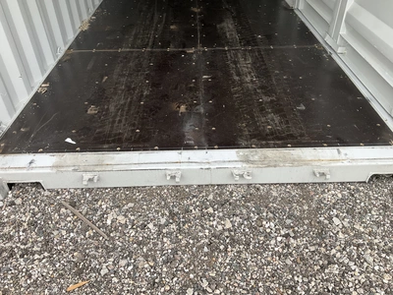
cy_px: 148
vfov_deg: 48.2
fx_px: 329
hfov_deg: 61.7
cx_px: 196
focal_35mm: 29
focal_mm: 3
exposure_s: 1/122
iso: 32
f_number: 1.8
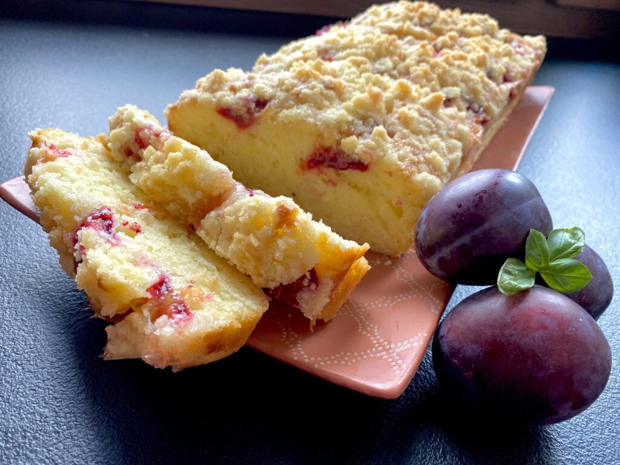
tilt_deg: -35.7
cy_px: 232
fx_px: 466
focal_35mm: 26
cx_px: 310
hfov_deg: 67.3
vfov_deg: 53.1
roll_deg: -7.5
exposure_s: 1/121
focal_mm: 4.25
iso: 100
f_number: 1.8
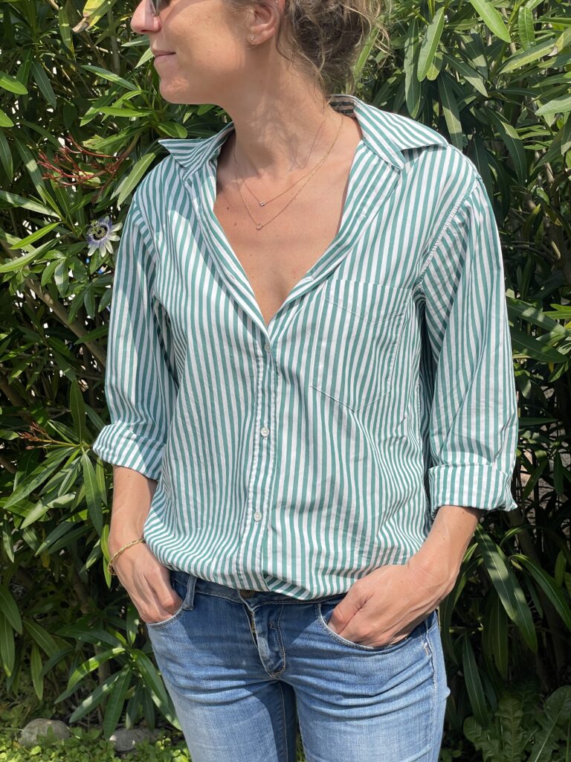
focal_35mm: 52
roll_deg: +2.8
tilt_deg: -10.9
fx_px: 1144
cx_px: 286
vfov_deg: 36.8
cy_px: 381
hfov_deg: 28.0
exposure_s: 1/1653
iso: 25
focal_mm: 6
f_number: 2
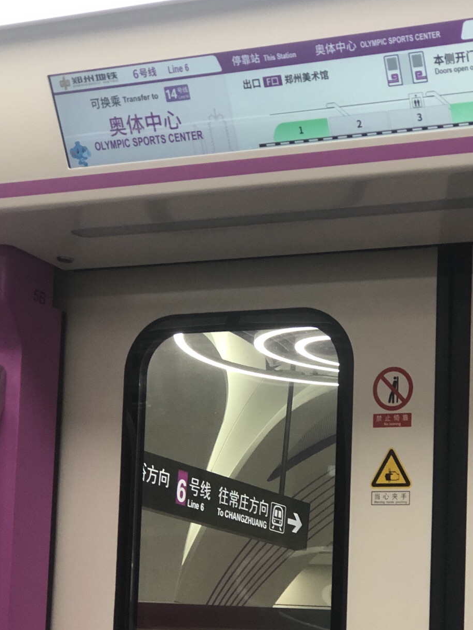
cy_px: 417
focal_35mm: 94
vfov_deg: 20.8
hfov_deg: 15.7
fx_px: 1712
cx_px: 339
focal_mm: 6.6
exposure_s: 1/110
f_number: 2.8
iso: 250
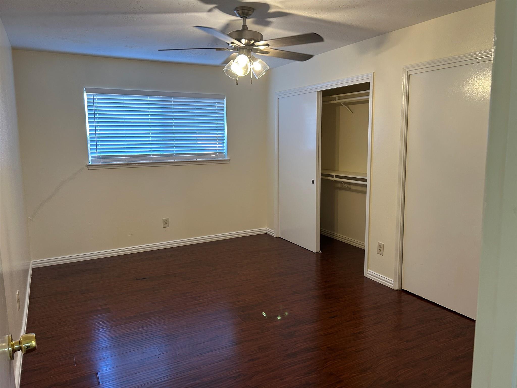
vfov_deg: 53.1
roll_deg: +0.9
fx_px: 388
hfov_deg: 67.3
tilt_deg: -7.8
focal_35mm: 26
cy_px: 194
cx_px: 258
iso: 125
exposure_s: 1/60
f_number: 1.5
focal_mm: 5.7
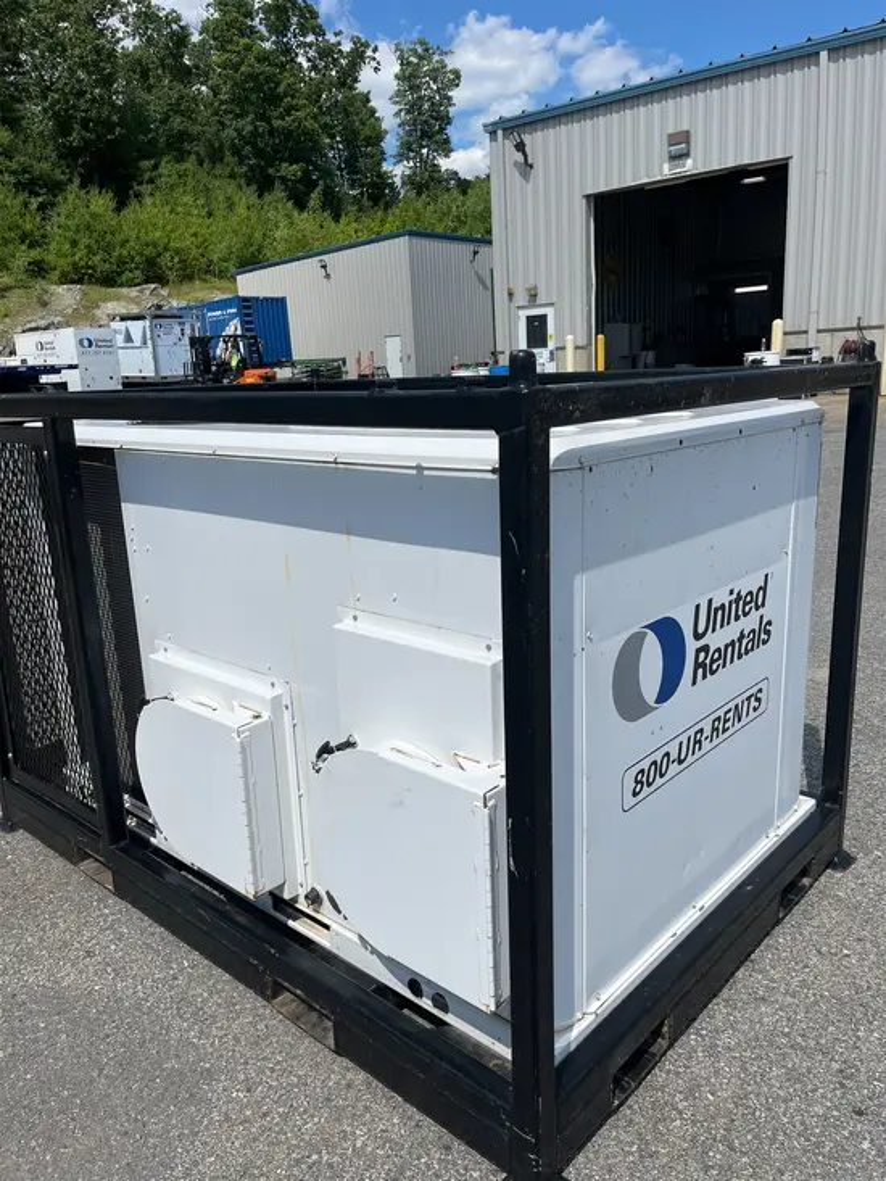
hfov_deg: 53.1
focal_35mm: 26
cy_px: 590
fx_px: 887
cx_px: 443
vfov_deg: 67.3
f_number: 1.6
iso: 50
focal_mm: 5.1
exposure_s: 1/6494
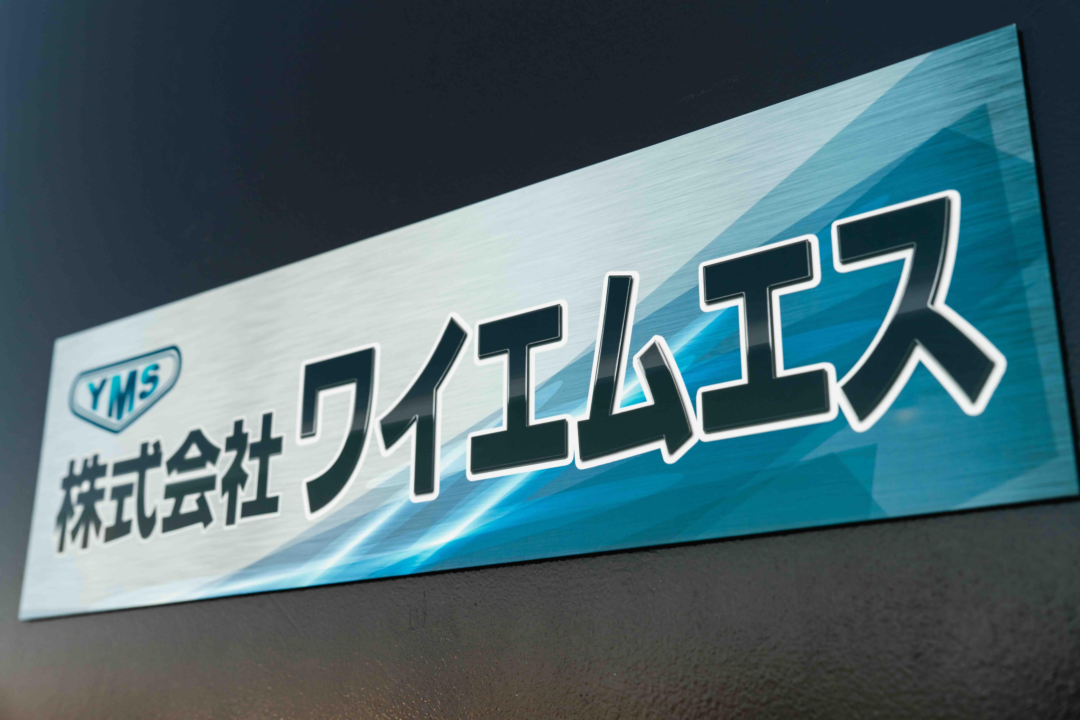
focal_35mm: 41
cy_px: 360
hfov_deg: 47.4
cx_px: 540
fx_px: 1230
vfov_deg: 32.6
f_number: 5
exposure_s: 1/500
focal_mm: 41
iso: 320
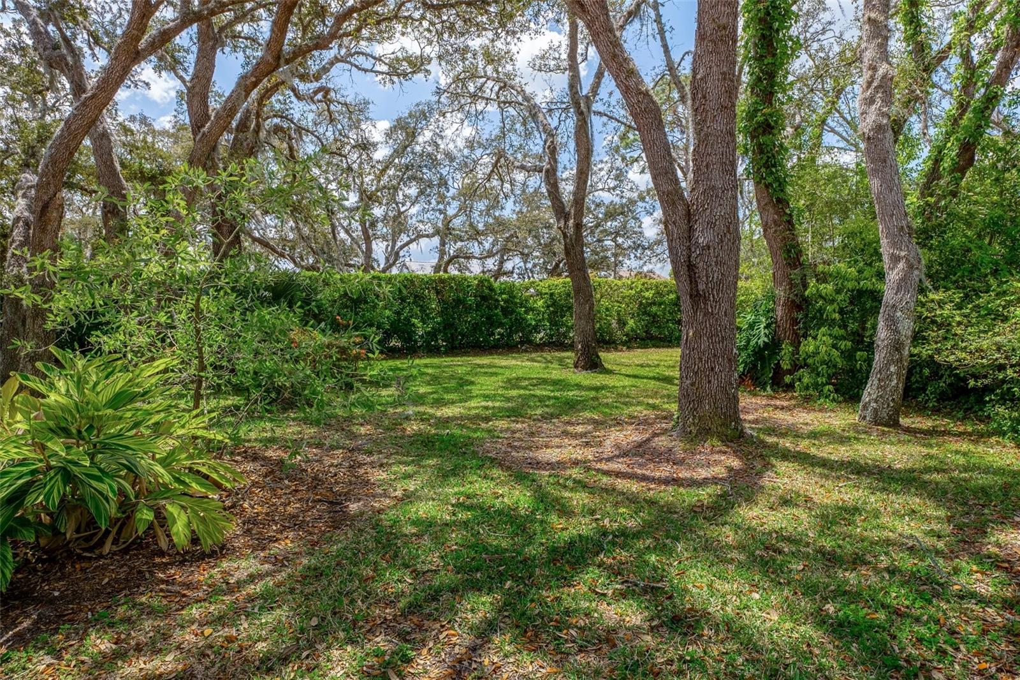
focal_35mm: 21
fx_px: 595
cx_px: 510
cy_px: 340
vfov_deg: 59.5
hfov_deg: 81.2
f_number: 8
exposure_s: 1/500
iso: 250
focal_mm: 14
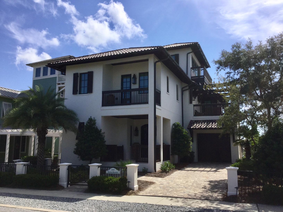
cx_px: 142
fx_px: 253
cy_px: 106
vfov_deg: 45.4
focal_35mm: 31
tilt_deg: +8.1
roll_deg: -1.0
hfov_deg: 58.4
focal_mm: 3.3
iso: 25
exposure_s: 1/1698
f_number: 2.4
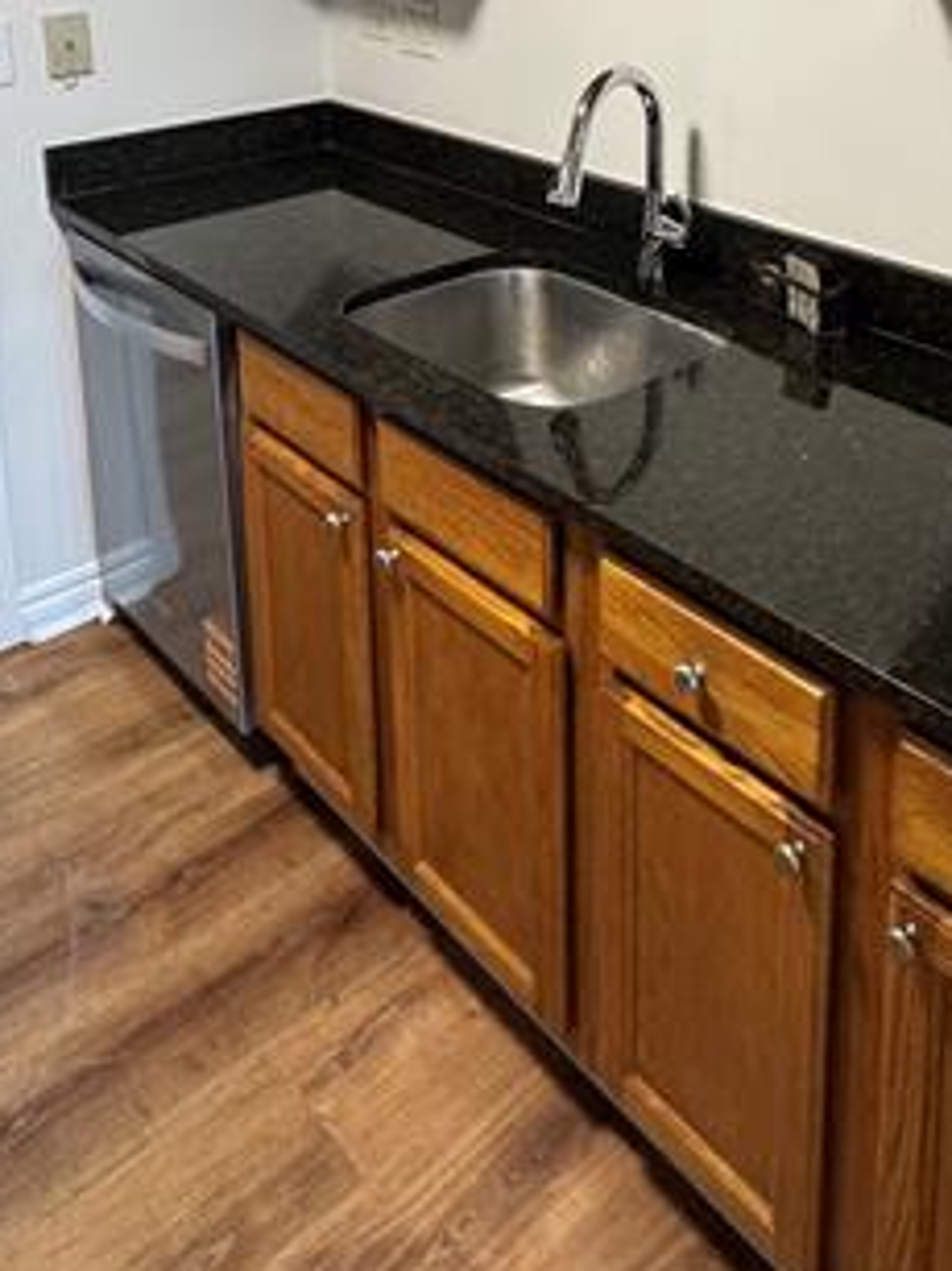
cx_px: 575
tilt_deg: -11.2
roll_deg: -0.4
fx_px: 1284
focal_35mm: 35
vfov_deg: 46.0
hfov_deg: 40.5
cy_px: 62
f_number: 2.2
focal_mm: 2.22
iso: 320
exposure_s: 1/60
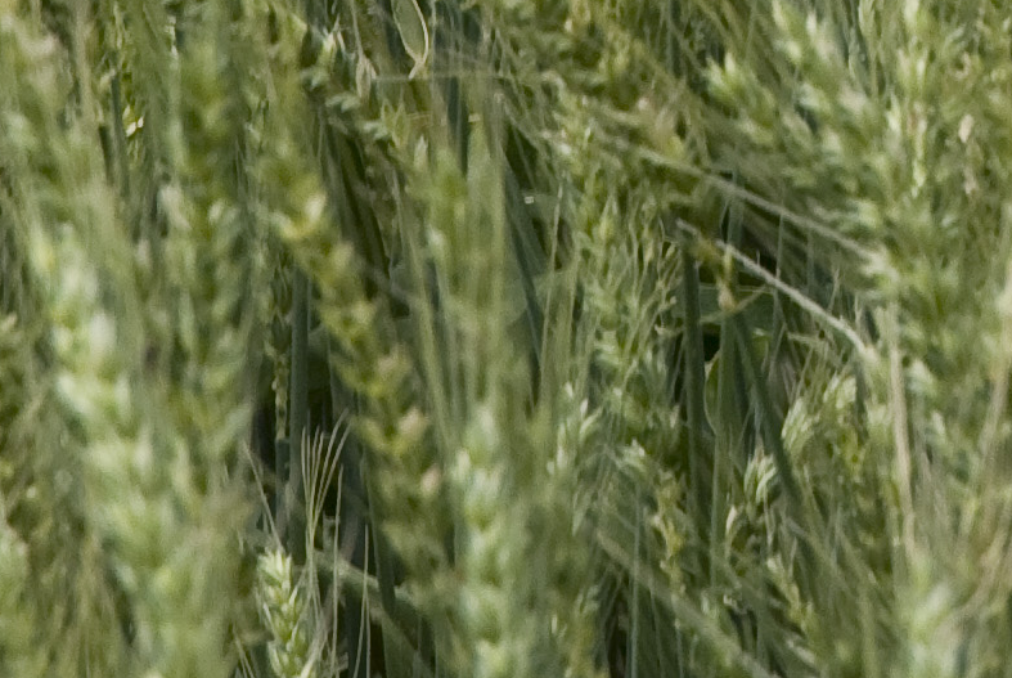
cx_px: 1431
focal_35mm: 774
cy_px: -493
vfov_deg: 1.8
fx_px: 21799
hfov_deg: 2.7
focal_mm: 105
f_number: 11
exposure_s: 1/80
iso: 200
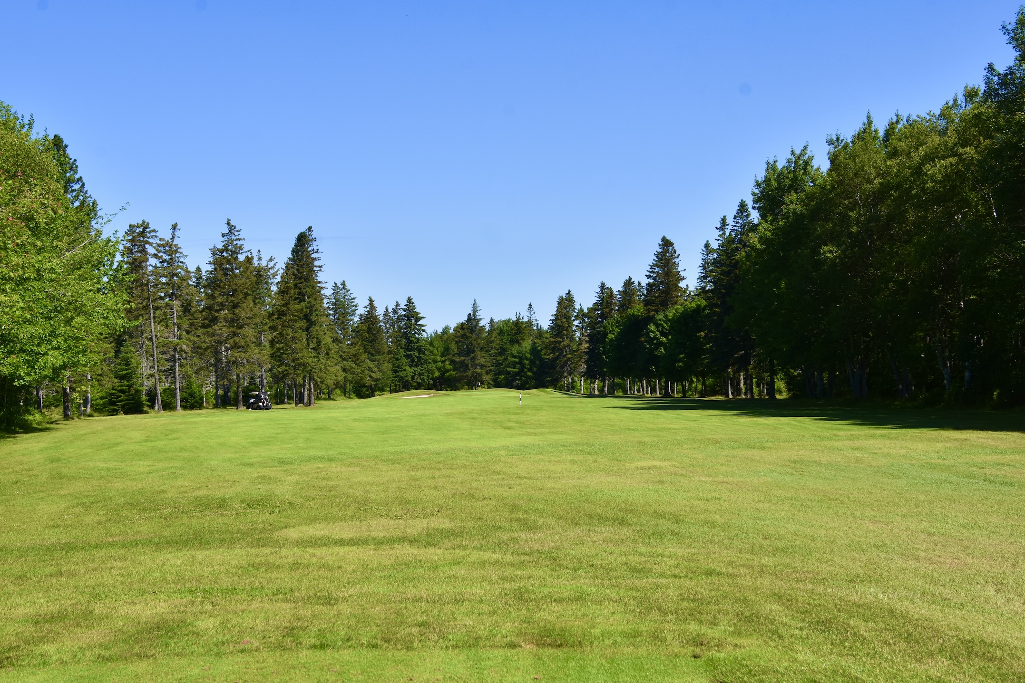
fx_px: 1395
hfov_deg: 40.3
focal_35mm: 49
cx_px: 514
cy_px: 339
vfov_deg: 27.5
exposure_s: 1/500
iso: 280
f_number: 8
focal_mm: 32
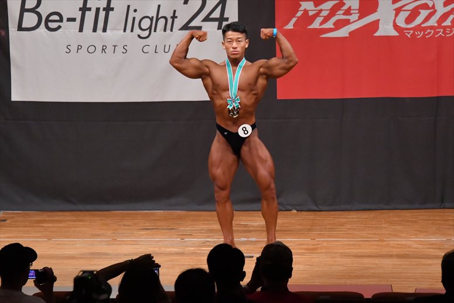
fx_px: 3025
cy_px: 152
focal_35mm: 240
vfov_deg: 5.7
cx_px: 227
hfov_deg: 8.6
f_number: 5.6
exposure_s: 1/400
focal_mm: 160
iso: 6400
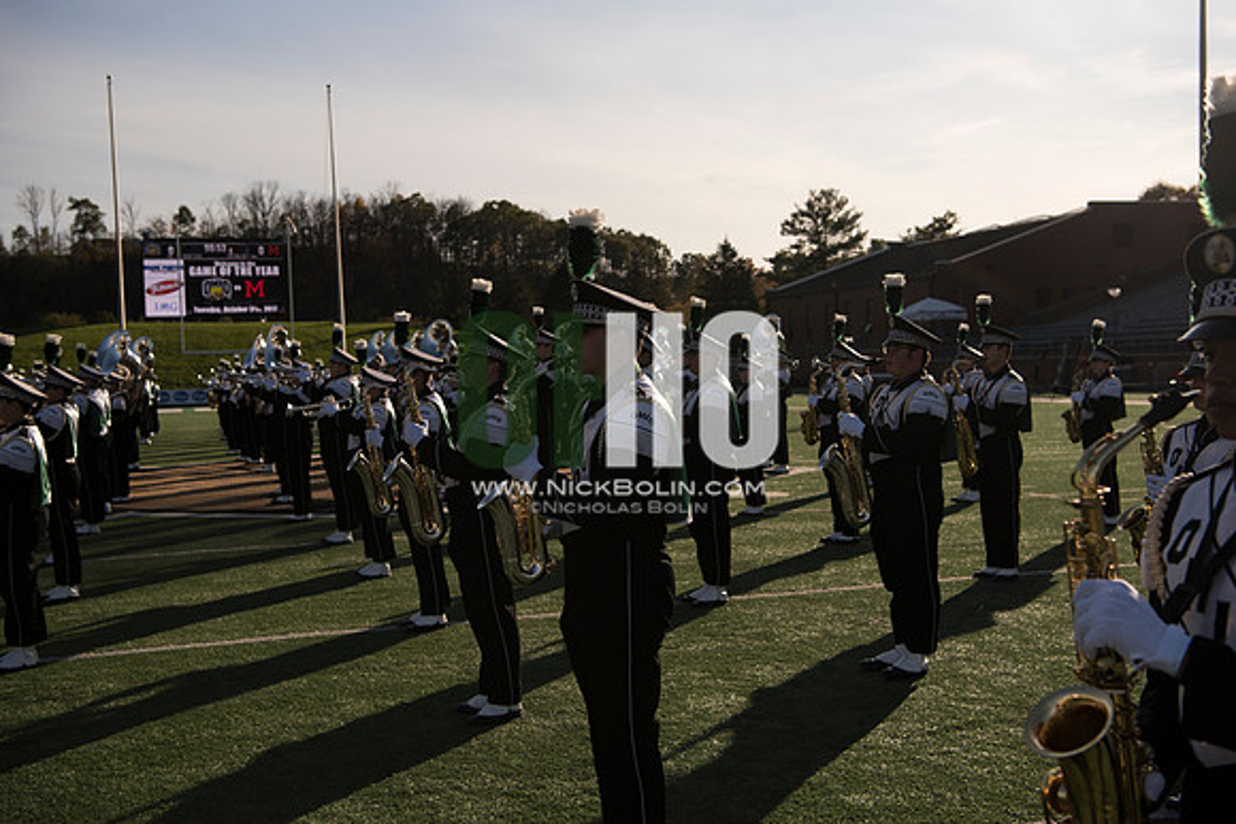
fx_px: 1374
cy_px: 412
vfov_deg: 33.4
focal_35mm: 40
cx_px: 618
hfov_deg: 48.4
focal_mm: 40
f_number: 5
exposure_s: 1/3200
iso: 320
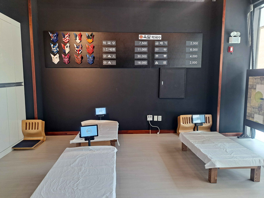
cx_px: 132
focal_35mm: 25
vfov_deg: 54.9
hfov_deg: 69.4
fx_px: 191
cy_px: 99
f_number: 2
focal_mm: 4.6
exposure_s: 1/60
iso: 64
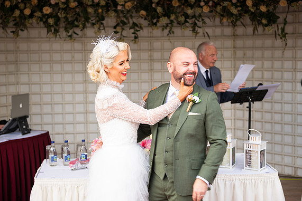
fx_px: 529
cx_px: 149
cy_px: 100
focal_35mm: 63
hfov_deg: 31.9
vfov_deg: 21.6
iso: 100
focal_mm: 62
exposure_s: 1/160
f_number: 3.5
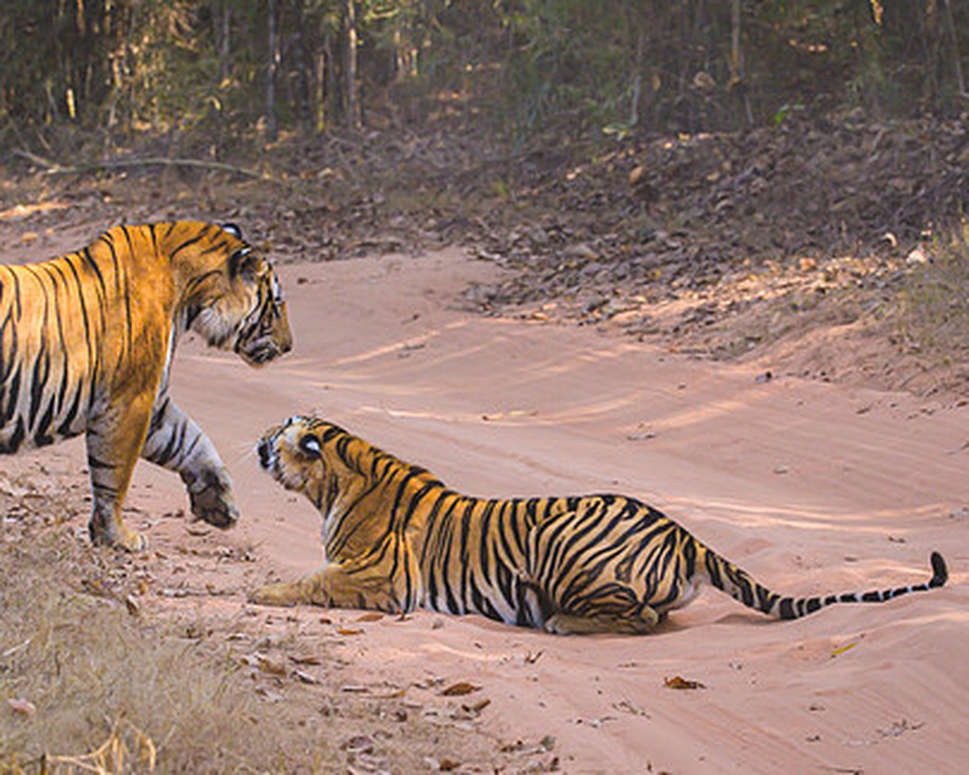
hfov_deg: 6.5
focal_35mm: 299
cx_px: 328
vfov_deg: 5.2
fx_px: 8575
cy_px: 568
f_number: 6.3
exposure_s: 1/1600
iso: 5000
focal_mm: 180
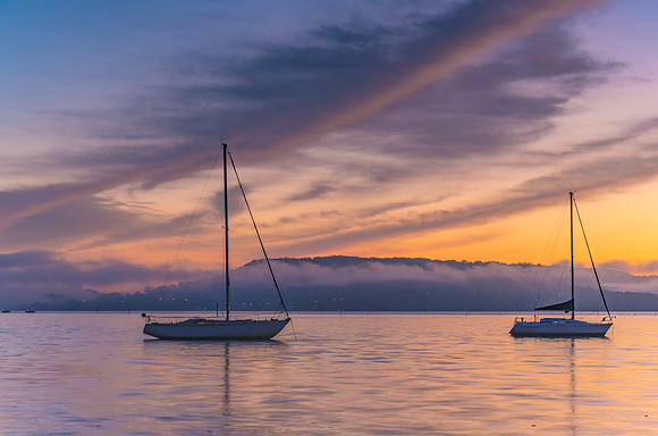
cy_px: 218
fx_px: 1452
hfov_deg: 25.5
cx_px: 332
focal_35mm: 80
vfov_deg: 17.1
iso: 100
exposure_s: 1.3
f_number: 8
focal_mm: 52
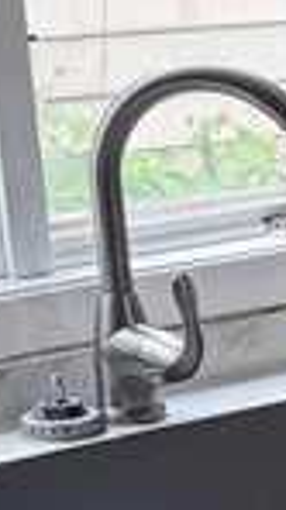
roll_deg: -0.3
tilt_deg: -19.0
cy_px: 544
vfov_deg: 11.7
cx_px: 937
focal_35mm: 181
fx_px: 2446
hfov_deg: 6.1
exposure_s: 1/120
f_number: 1.78
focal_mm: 6.76
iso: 125
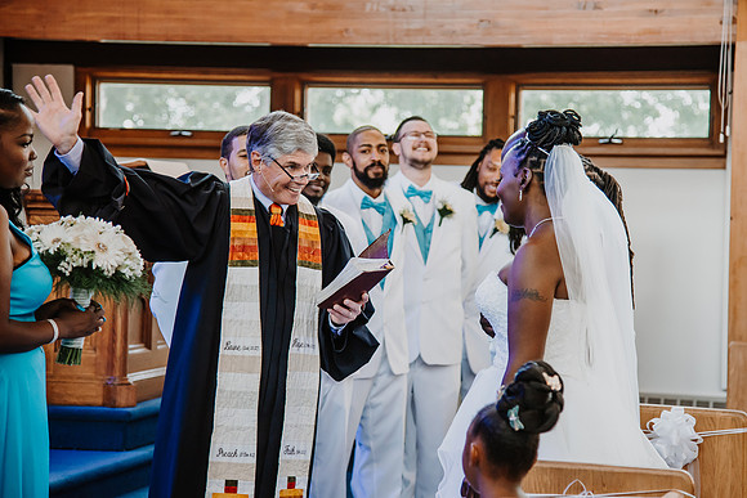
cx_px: 416
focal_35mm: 98
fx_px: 2026
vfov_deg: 14.0
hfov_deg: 20.9
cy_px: 249
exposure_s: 1/125
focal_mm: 86
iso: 900
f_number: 4
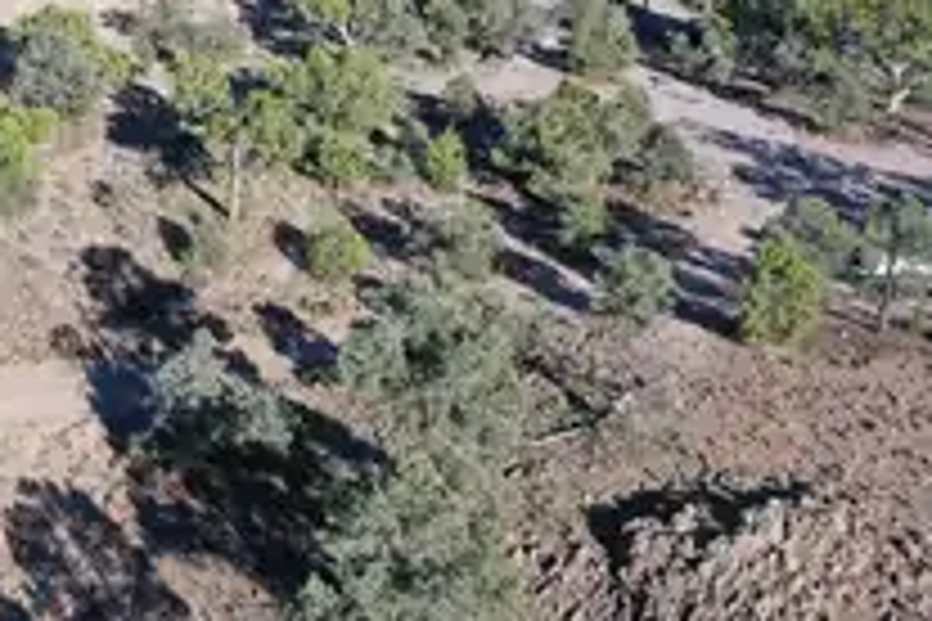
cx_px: 86
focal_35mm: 54
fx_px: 1398
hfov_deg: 34.7
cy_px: 115
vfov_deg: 24.6
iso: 100
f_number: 2.8
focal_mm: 10.26
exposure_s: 1/320
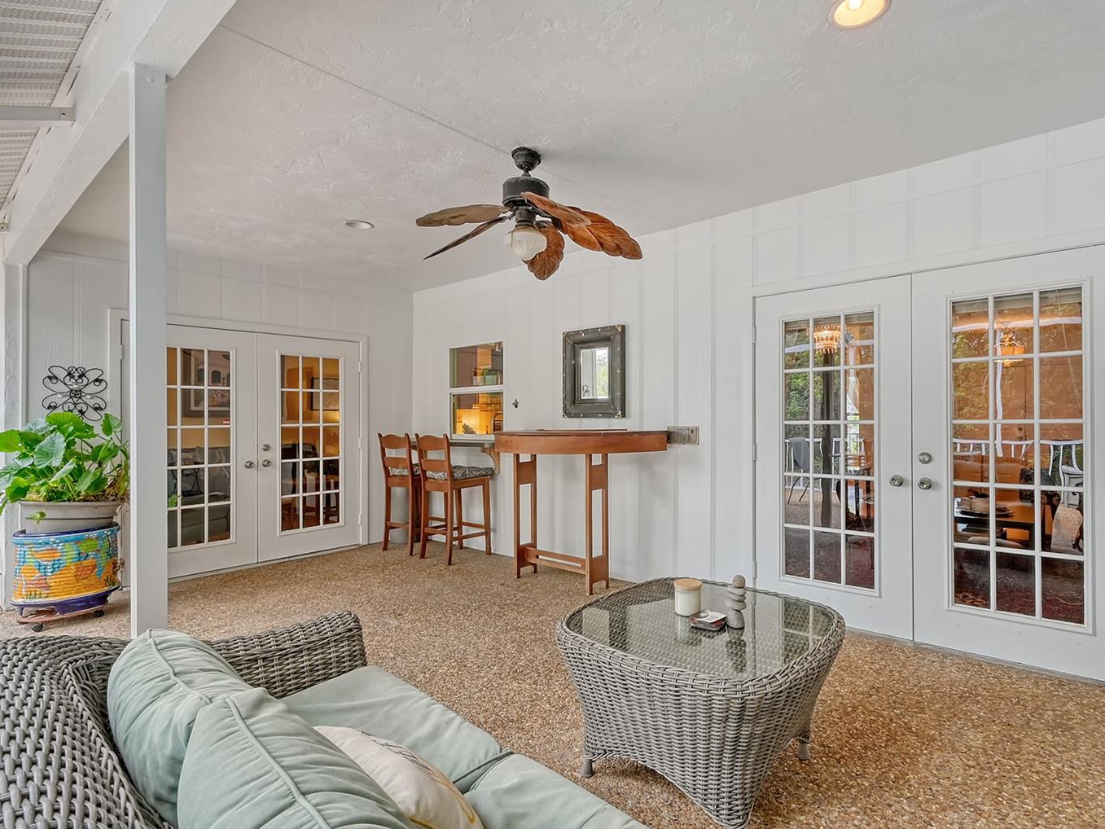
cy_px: 403
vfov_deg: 74.7
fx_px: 543
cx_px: 598
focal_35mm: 17
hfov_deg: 90.8
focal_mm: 10
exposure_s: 1/125
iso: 800
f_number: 10
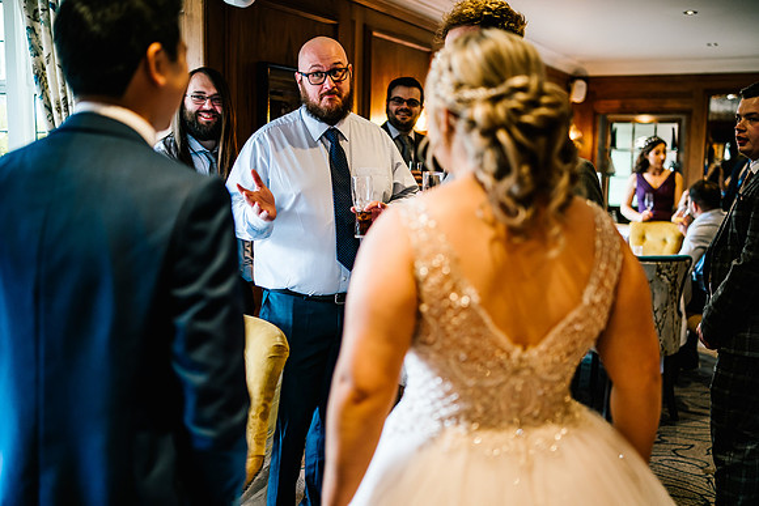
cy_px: 253
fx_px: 738
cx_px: 380
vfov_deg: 37.9
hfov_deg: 54.4
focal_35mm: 35
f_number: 1.6
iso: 800
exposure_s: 1/250
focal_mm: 35
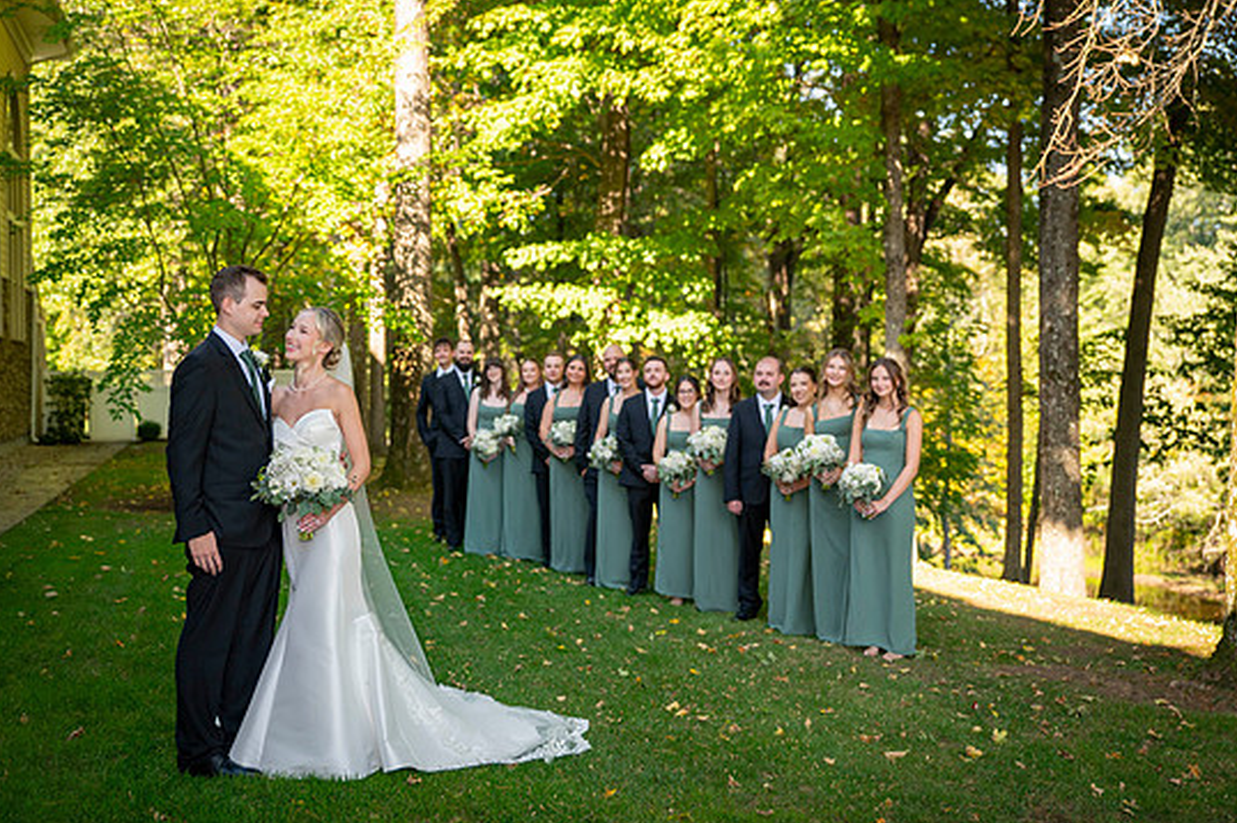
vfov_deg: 27.0
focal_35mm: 50
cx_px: 614
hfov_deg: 39.6
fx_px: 1717
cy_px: 393
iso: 400
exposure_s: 1/800
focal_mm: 46
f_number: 2.8
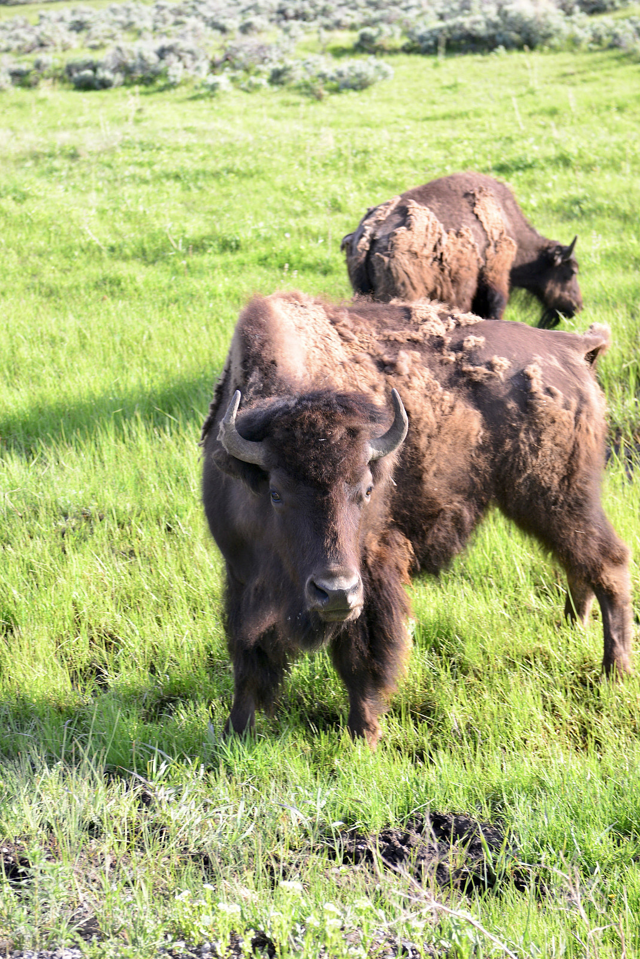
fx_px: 1865
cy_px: 480
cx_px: 320
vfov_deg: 28.8
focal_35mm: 70
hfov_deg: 19.5
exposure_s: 1/100
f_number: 5.6
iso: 500
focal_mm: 70
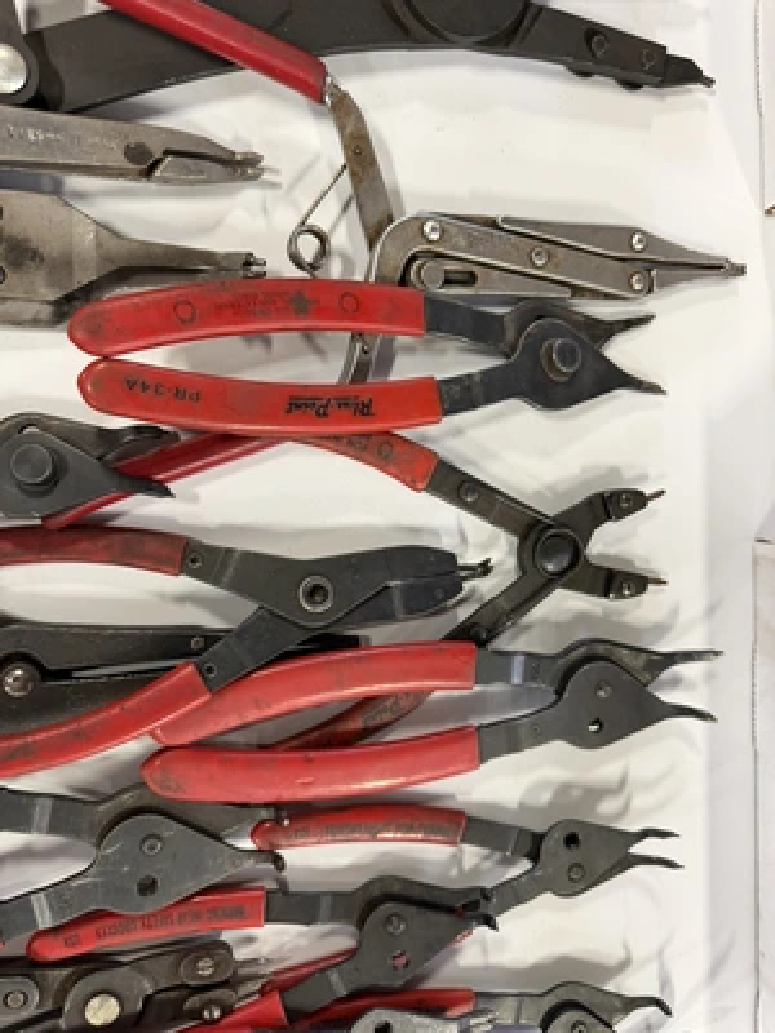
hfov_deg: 56.8
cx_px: 388
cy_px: 516
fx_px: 716
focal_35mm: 24
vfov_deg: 71.6
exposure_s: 1/60
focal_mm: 6.76
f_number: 1.78
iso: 320
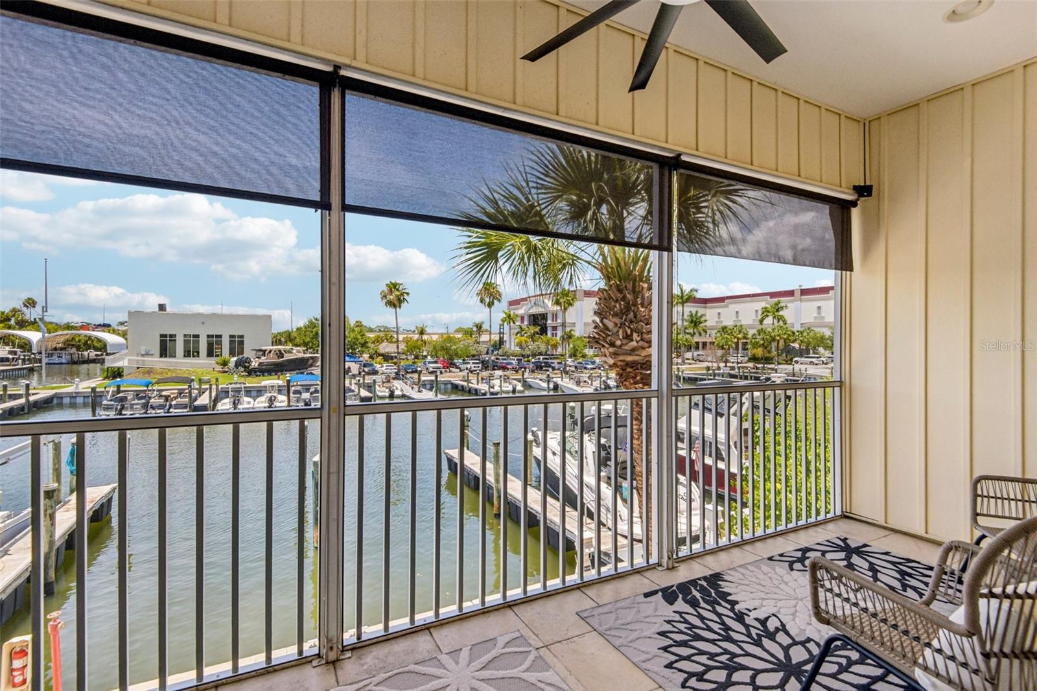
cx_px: 518
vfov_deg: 73.7
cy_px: 346
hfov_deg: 96.7
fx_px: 461
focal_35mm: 16
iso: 400
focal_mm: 16
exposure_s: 1/640
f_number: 8
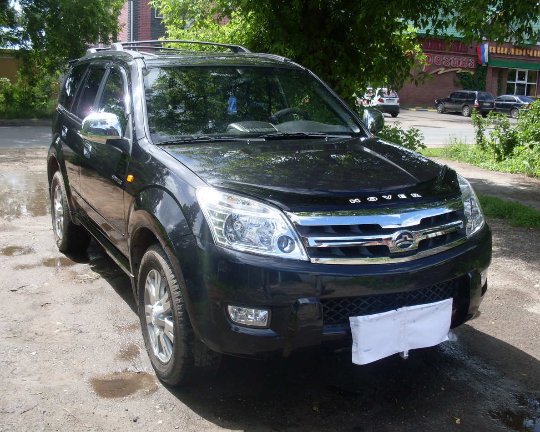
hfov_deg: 45.8
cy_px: 218
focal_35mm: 40
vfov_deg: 37.3
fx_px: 639
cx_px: 263
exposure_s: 1/350
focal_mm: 6.3
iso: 80
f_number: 2.8
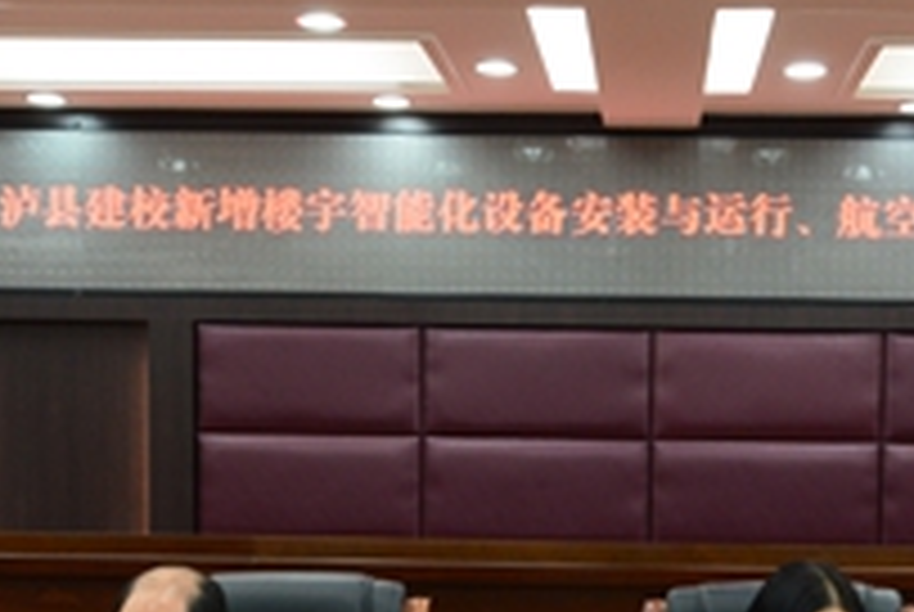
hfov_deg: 33.5
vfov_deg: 22.7
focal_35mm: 59
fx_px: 1500
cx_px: 626
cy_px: 513
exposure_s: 1/25
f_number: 13
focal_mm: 24
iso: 2500
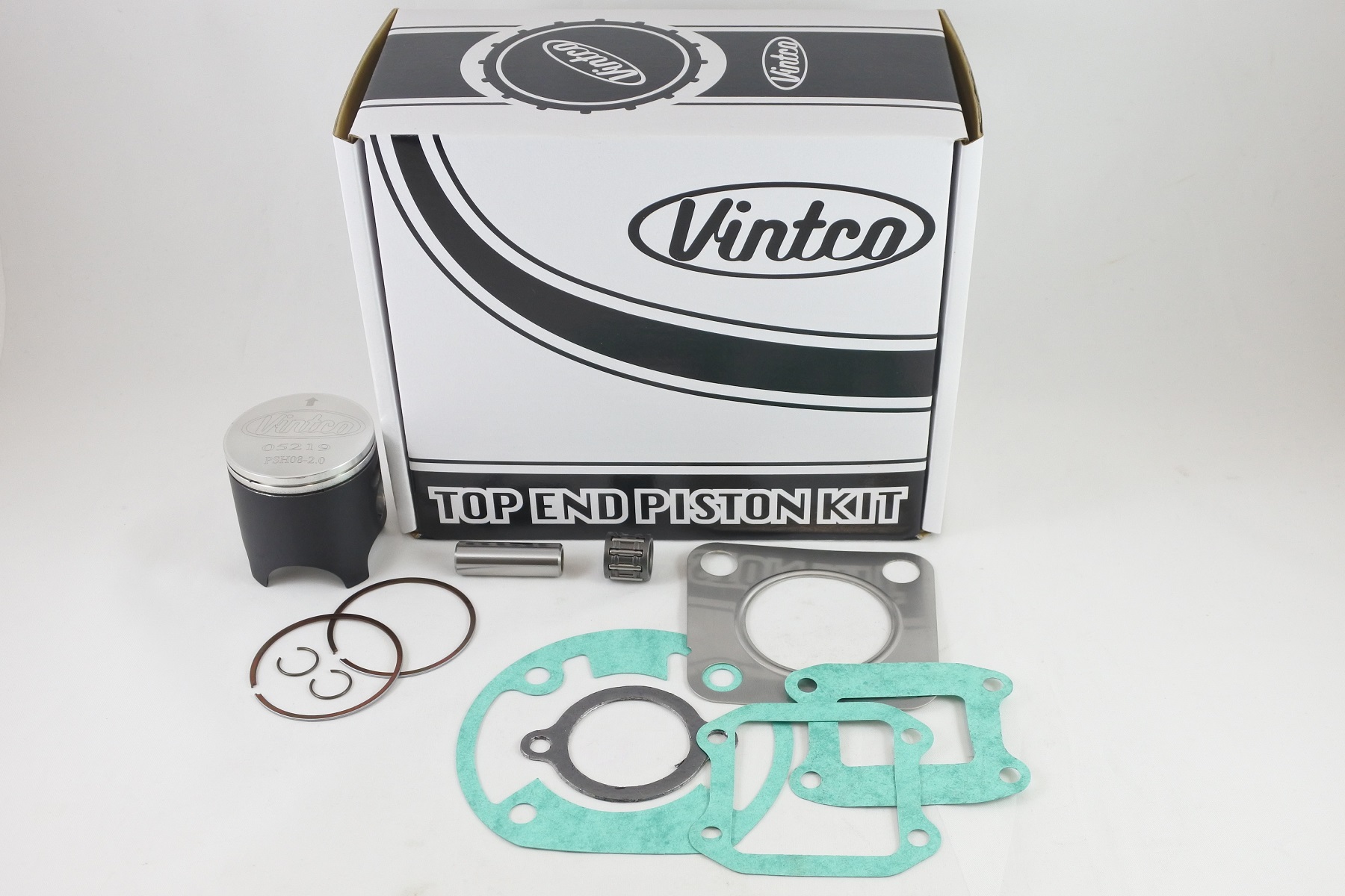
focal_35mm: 36
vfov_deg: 36.9
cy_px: 448
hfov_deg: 53.1
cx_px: 672
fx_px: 1345
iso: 450
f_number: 4
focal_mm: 13.7
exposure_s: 1/125
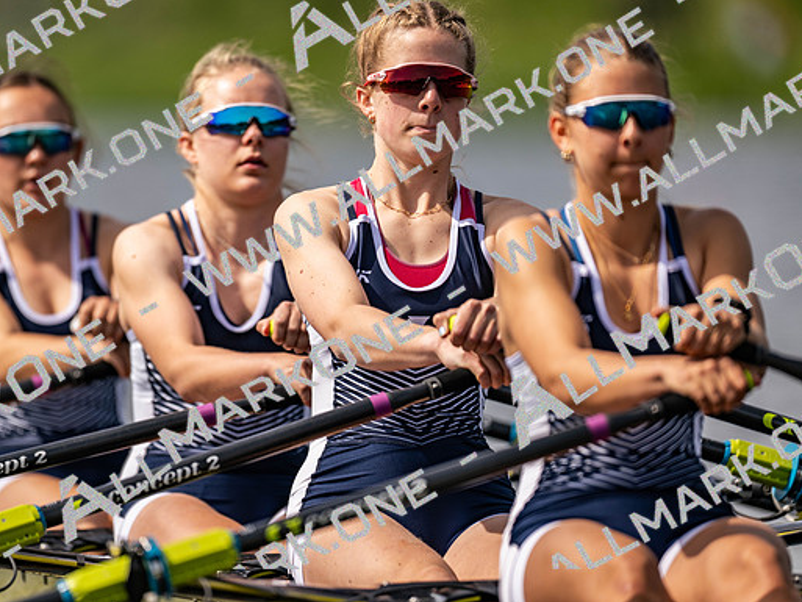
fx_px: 15109
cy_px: 301
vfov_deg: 2.3
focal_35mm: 652
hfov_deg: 3.0
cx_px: 377
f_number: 4
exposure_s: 1/2500
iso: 200
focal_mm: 600
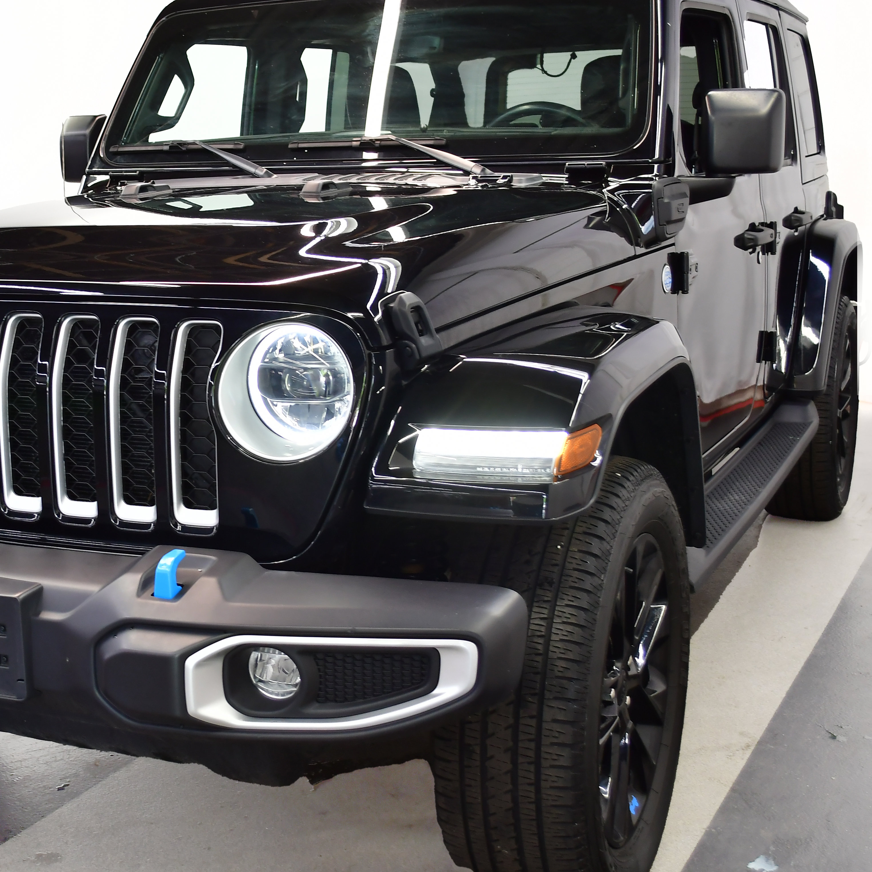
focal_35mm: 51
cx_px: 283
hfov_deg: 33.1
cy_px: 415
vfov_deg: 33.4
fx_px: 1453
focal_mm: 22
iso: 360
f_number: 4
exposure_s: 1/40
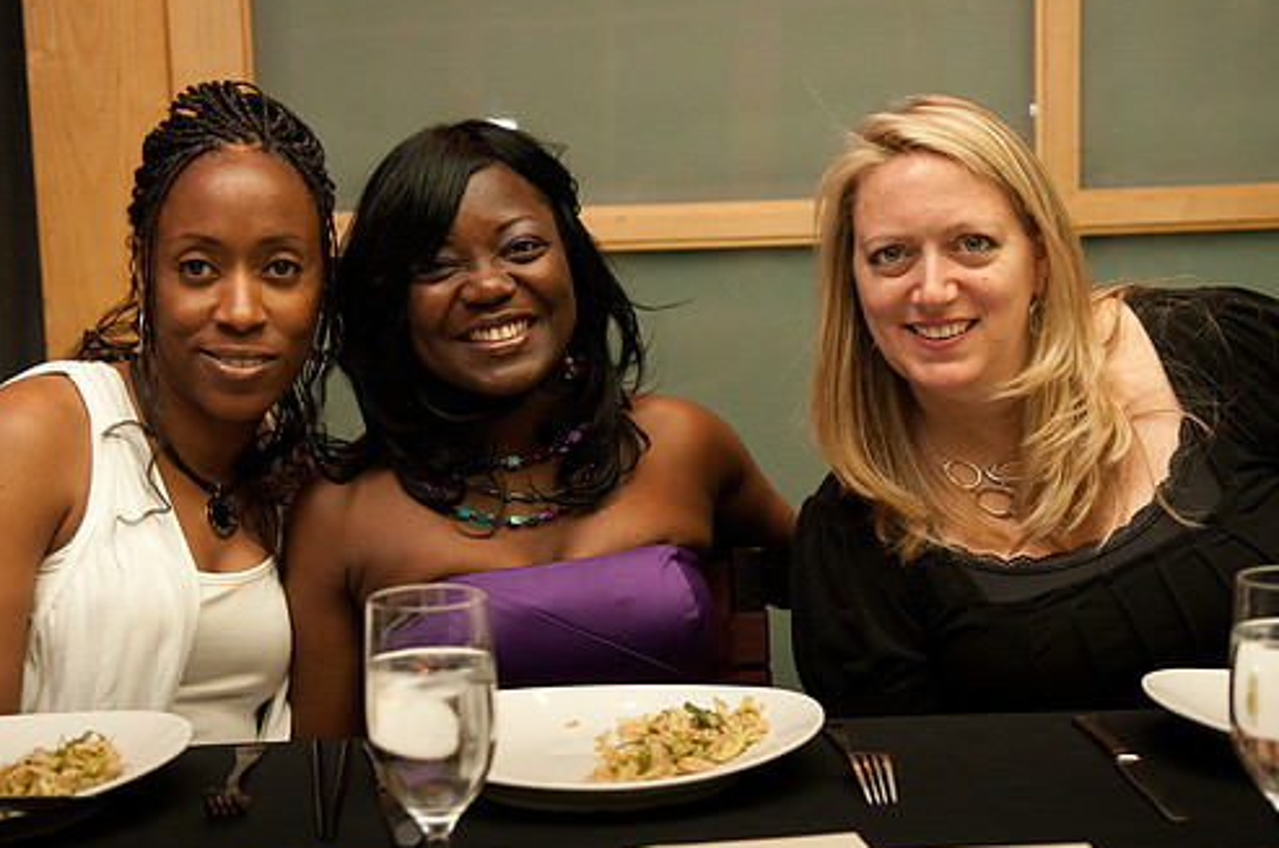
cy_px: 465
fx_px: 2128
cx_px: 599
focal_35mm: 60
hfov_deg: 33.4
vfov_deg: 22.5
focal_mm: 34
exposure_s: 1/80
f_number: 2.8
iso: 1000
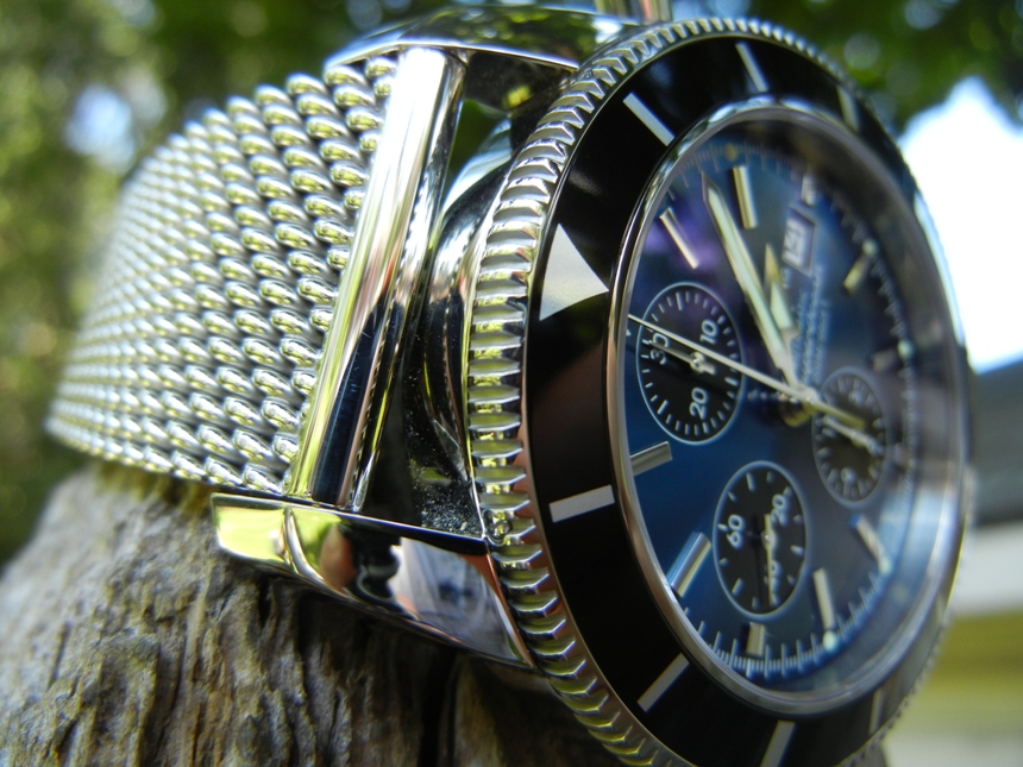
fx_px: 887
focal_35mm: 30
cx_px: 512
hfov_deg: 60.0
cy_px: 384
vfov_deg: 46.8
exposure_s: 1/101
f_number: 3.5
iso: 160
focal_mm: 5.4
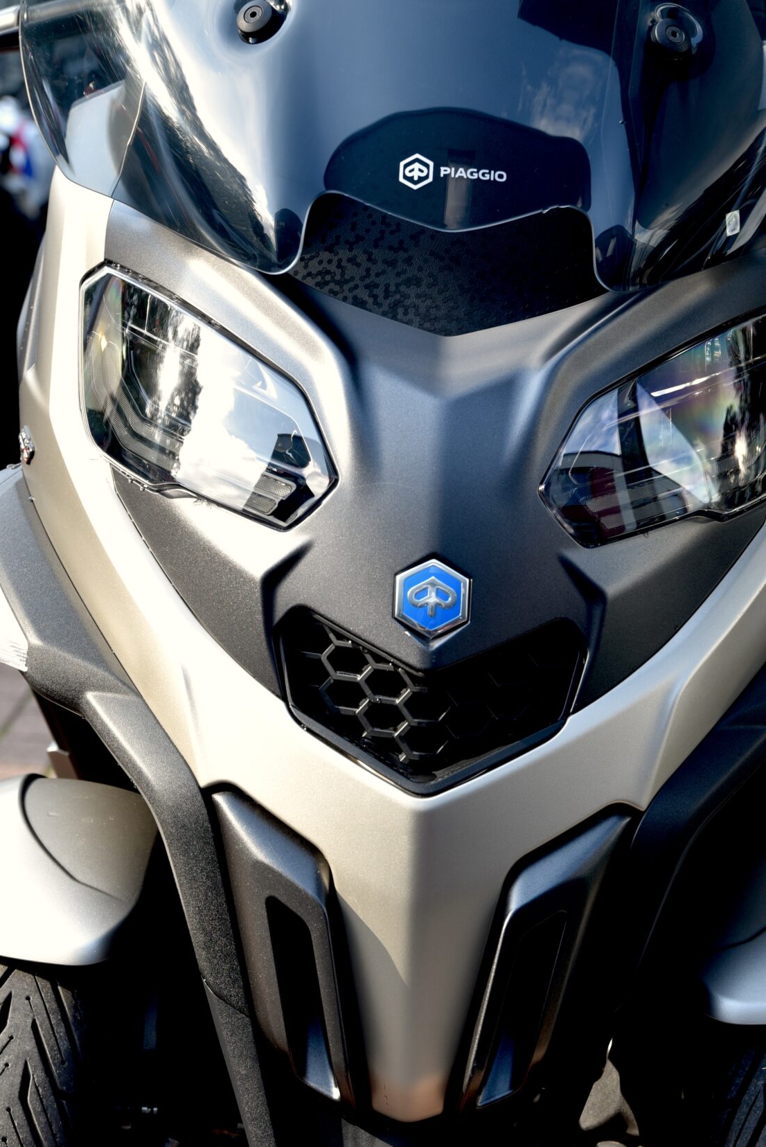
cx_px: 427
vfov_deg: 23.9
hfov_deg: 16.1
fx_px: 2709
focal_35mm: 85
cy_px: 579
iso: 100
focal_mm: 55
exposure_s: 1/80
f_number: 4.5
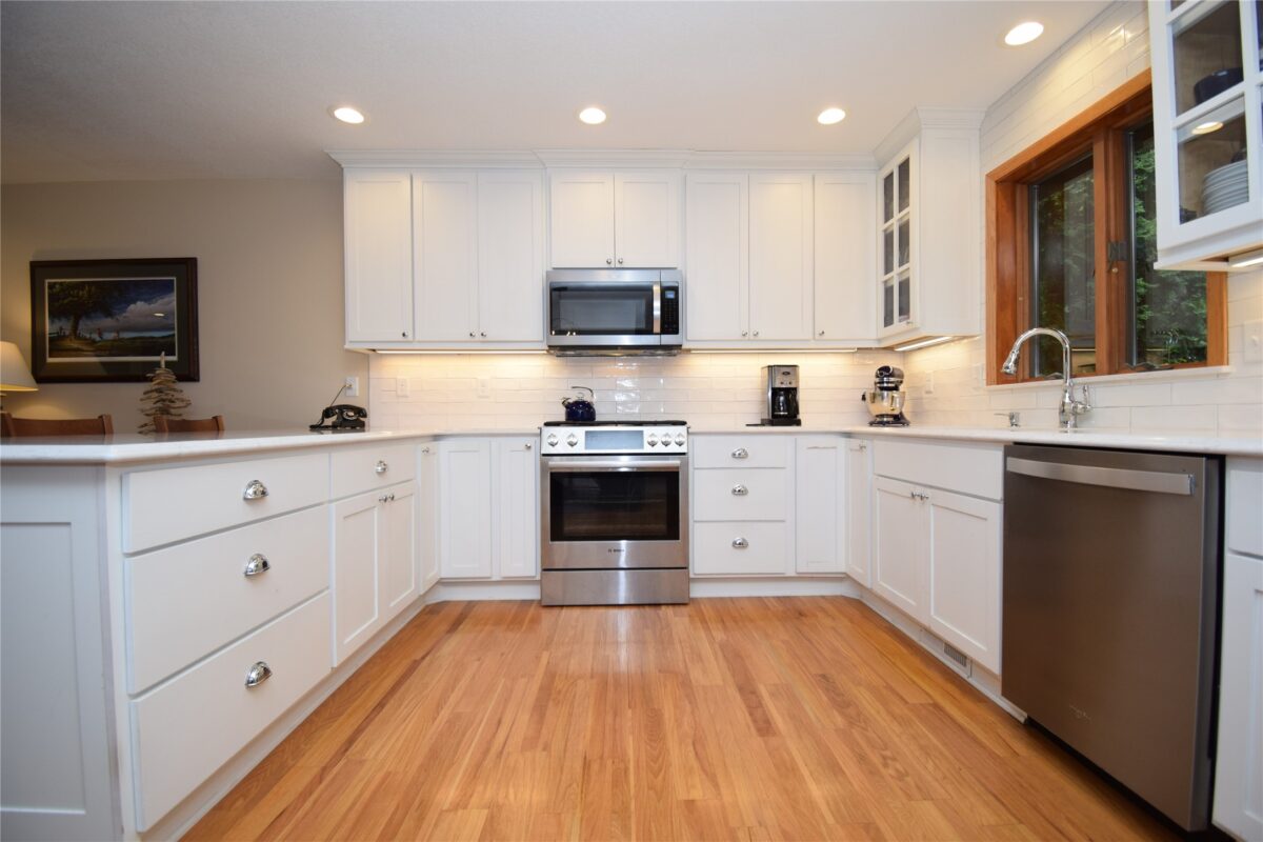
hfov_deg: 100.4
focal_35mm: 15
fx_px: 526
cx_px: 632
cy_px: 421
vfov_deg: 77.3
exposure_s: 1/125
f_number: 5.6
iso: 400
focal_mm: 10
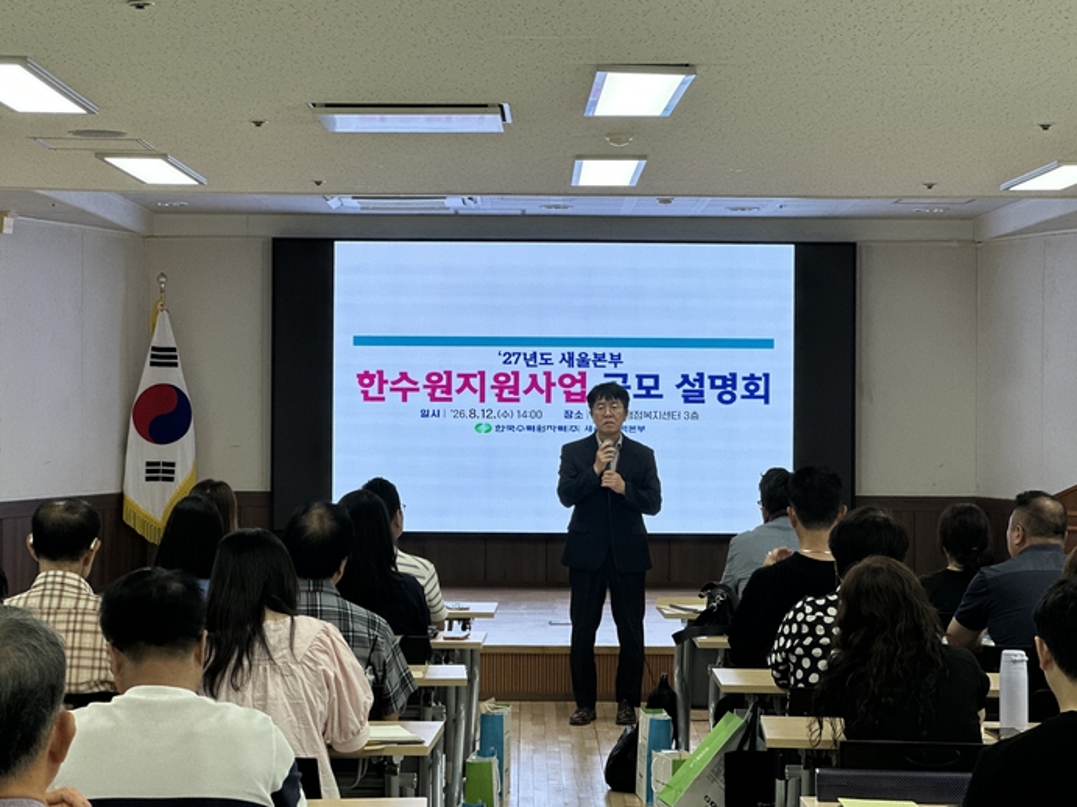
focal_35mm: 78
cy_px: 403
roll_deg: -1.0
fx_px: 2426
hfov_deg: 25.0
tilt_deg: -0.1
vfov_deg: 18.9
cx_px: 535
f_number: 2.8
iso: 64
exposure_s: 1/120
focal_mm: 9
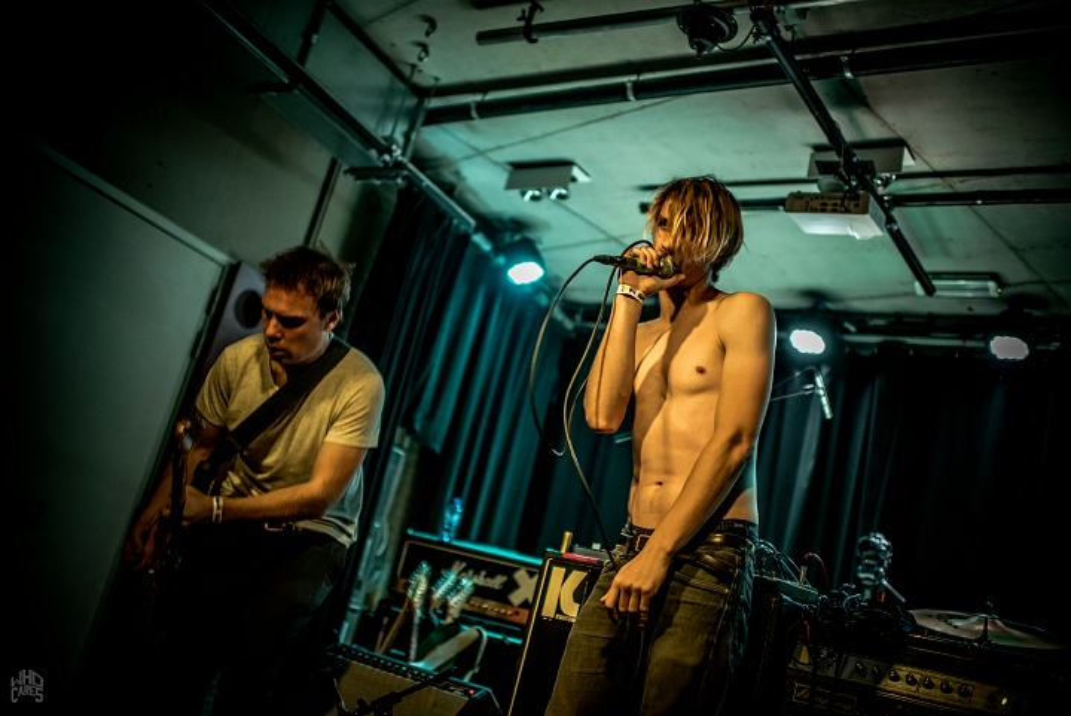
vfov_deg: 37.9
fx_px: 1042
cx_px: 536
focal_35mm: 35
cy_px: 358
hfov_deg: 54.4
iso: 3200
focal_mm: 35
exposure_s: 1/100
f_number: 1.4
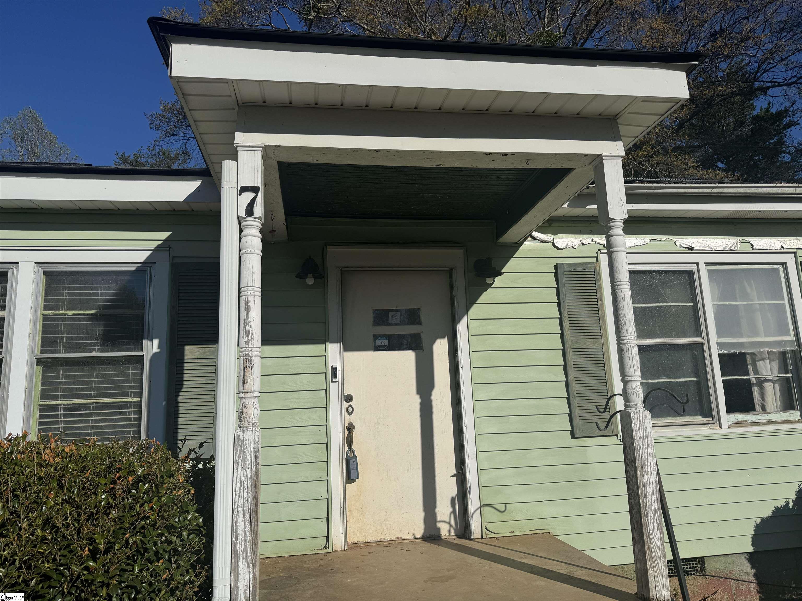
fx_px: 556
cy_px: 300
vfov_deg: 56.8
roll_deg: +2.6
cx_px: 401
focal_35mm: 24
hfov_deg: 71.6
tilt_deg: +9.8
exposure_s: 1/12346
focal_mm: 6.76
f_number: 1.78
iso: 80
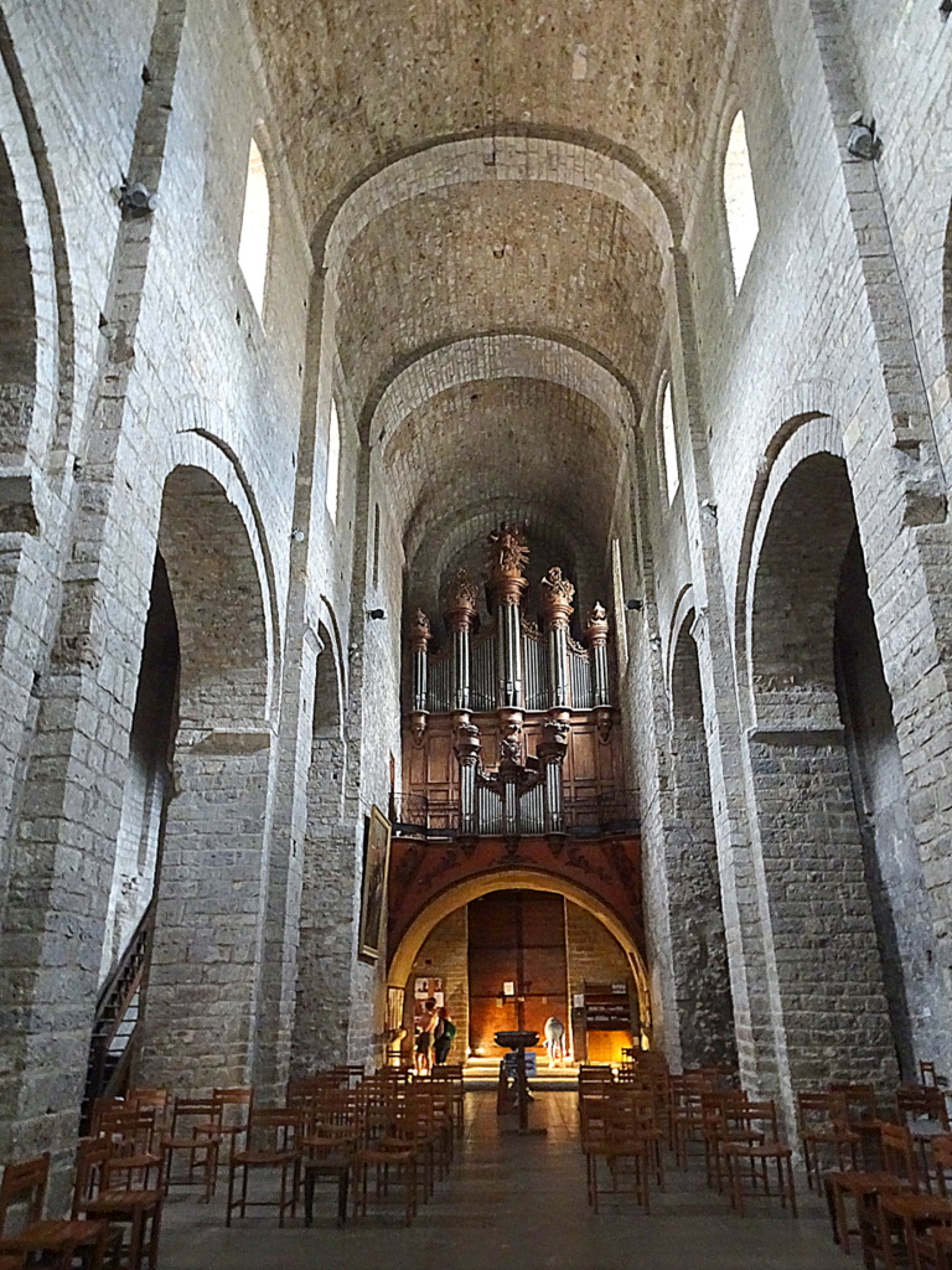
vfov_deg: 71.6
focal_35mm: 24
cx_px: 476
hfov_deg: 56.8
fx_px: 880
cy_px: 635
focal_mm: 4.1
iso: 800
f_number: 3.5
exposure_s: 1/4
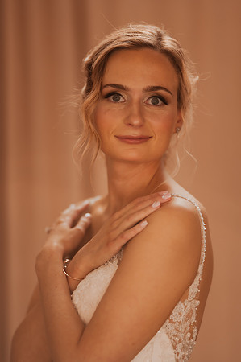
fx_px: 1359
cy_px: 181
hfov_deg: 10.1
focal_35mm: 135
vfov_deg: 15.2
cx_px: 120
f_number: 1.8
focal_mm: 135
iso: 320
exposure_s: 1/800
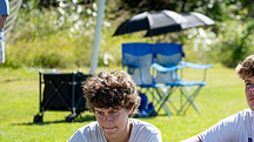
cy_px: 131
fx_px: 1440
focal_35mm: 214
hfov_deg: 10.0
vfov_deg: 5.6
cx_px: 250
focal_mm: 70
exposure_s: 1/2000
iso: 280
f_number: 2.8
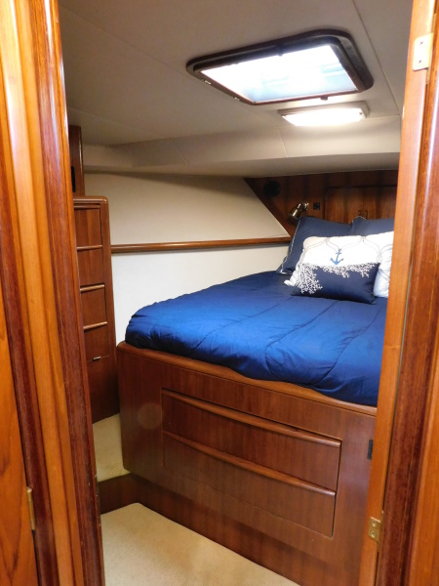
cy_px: 293
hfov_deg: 58.9
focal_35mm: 23
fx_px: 389
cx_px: 220
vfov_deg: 73.9
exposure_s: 1/8
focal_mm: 4
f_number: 3
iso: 560
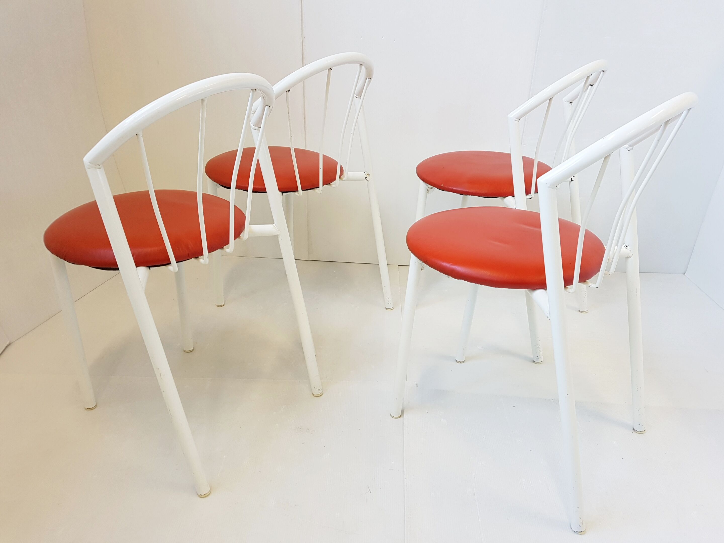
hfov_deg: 67.3
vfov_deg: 53.1
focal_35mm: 26
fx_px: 544
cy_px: 272
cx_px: 362
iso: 80
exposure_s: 1/50
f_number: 1.7
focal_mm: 4.2
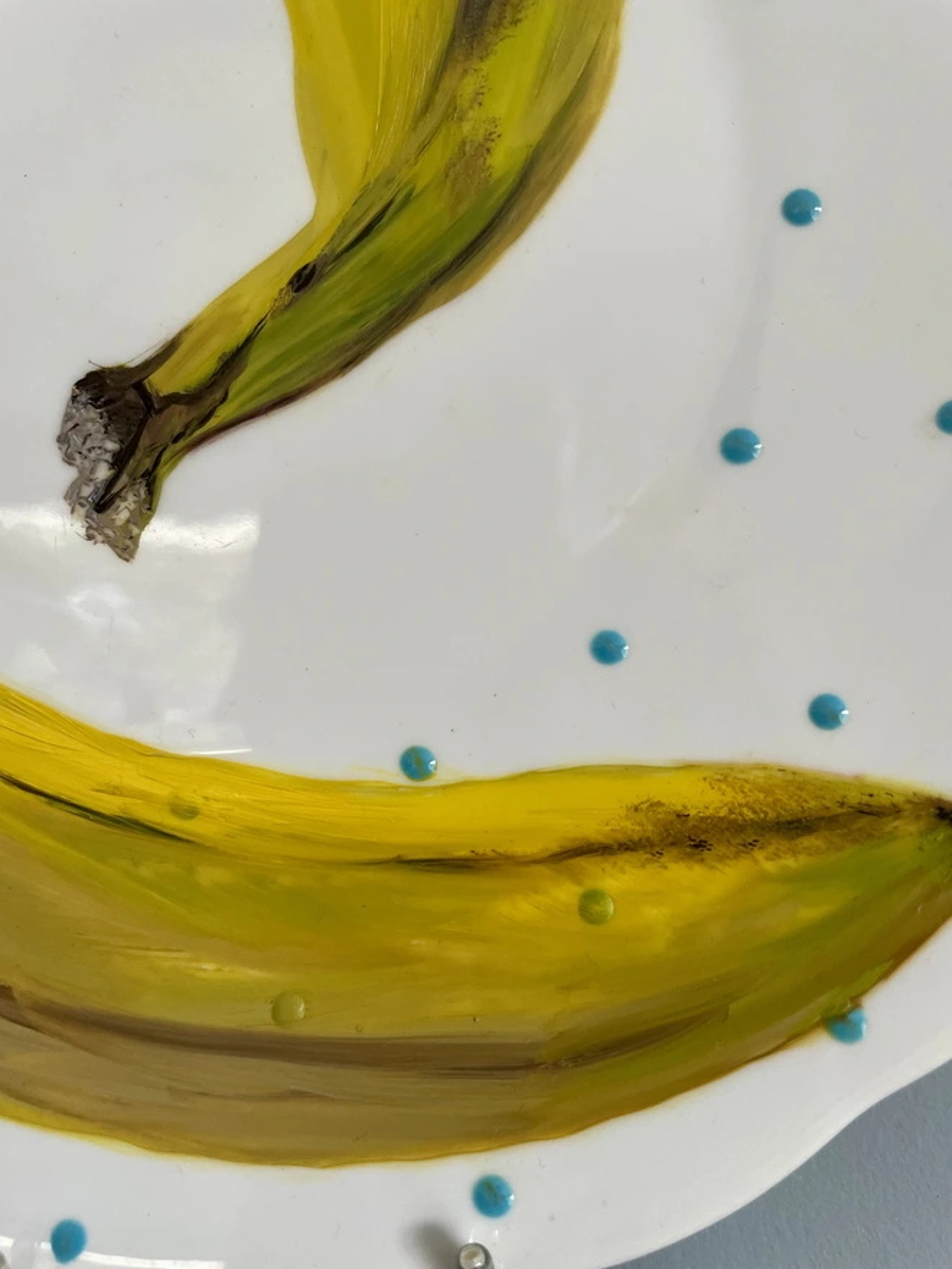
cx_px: 476
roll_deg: +0.4
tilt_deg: +0.6
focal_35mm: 26
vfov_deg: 67.3
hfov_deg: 53.1
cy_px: 634
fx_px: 953
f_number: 1.6
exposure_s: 1/121
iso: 125
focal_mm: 4.2
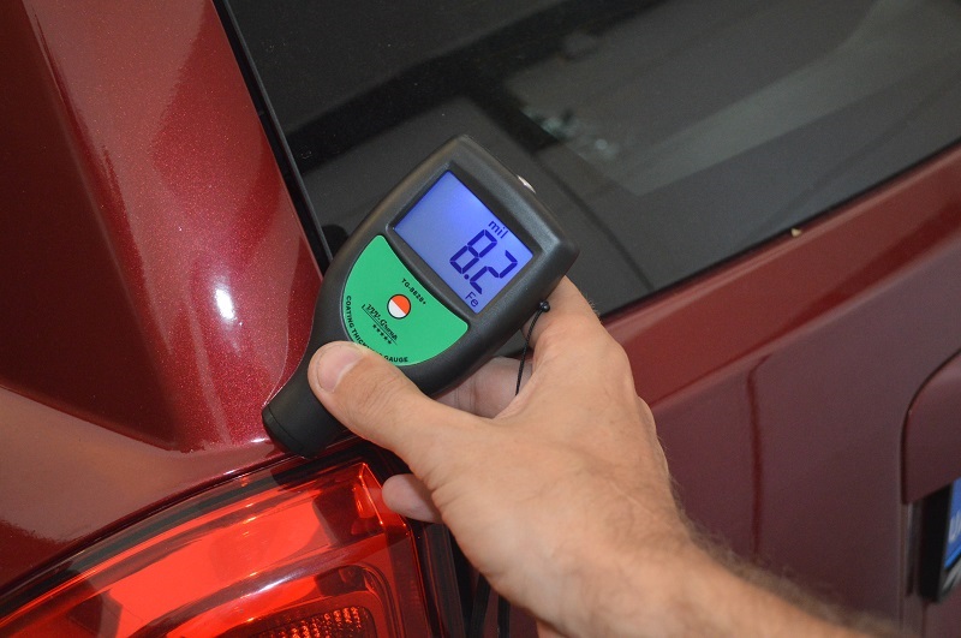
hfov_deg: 41.2
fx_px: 1280
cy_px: 319
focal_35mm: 48
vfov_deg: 28.0
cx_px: 480
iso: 2000
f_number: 4.8
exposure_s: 1/60
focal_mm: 32
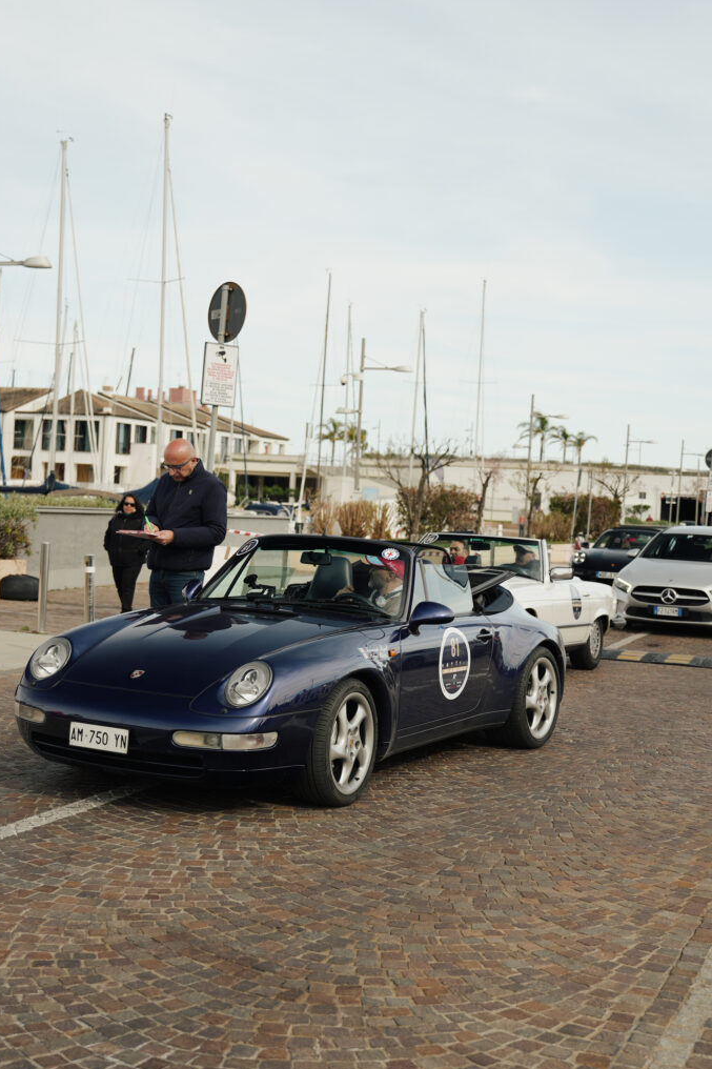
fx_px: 1513
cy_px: 532
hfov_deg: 26.4
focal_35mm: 51
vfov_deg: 38.9
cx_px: 294
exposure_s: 1/640
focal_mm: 37
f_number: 2.8
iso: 100
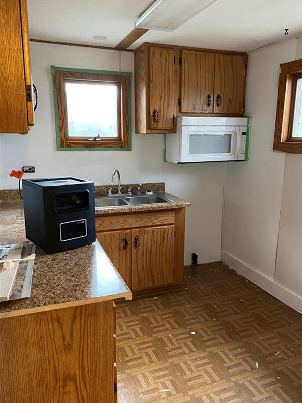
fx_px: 314
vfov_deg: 65.3
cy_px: 208
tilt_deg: -11.9
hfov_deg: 51.3
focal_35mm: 27
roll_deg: -0.8
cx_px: 156
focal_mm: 4.25
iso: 500
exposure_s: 1/40
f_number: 1.8
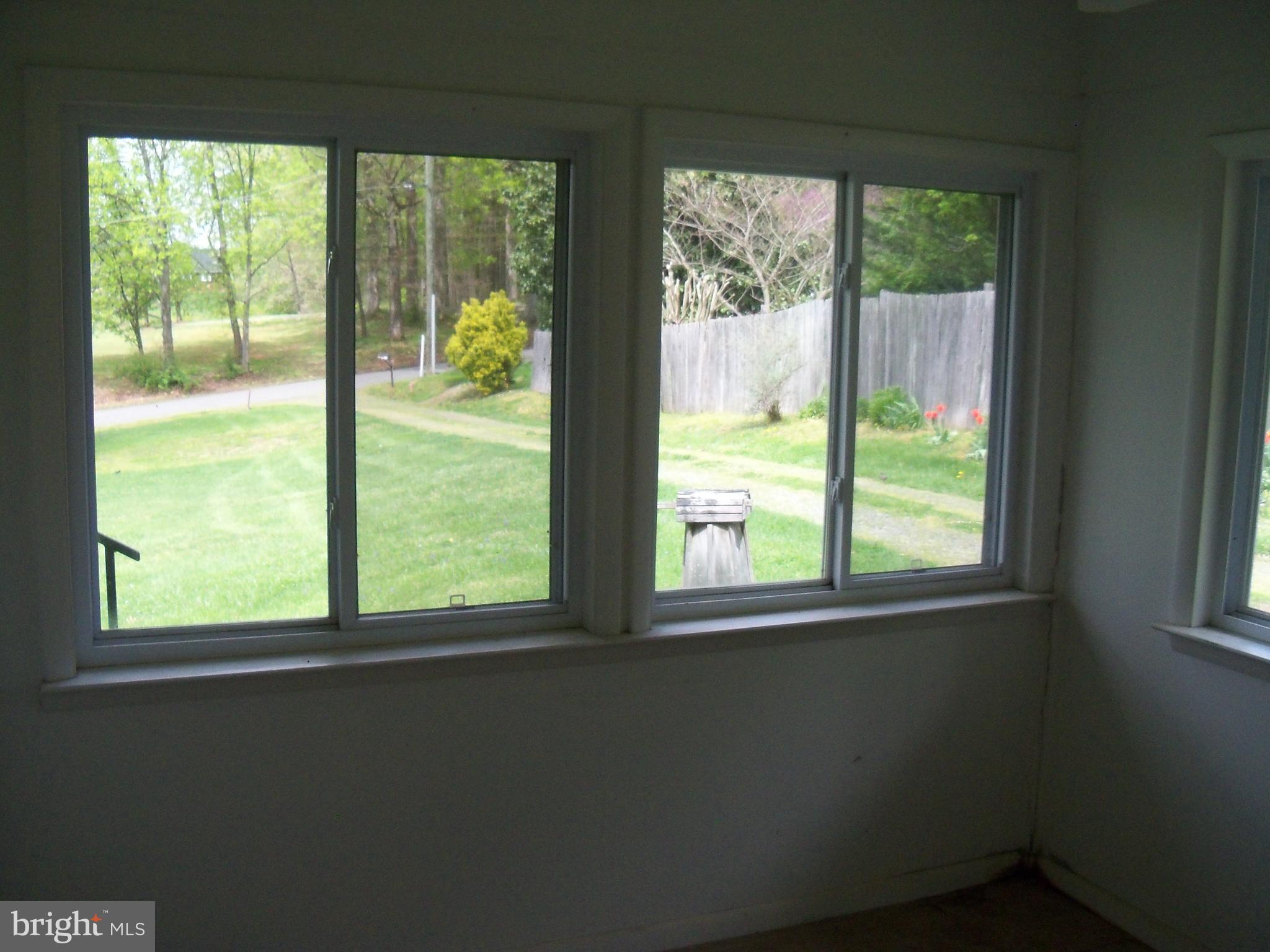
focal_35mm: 35
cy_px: 476
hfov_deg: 52.6
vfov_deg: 40.7
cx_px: 635
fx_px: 1284
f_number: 3.5
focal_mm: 6.2
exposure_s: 1/500
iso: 250
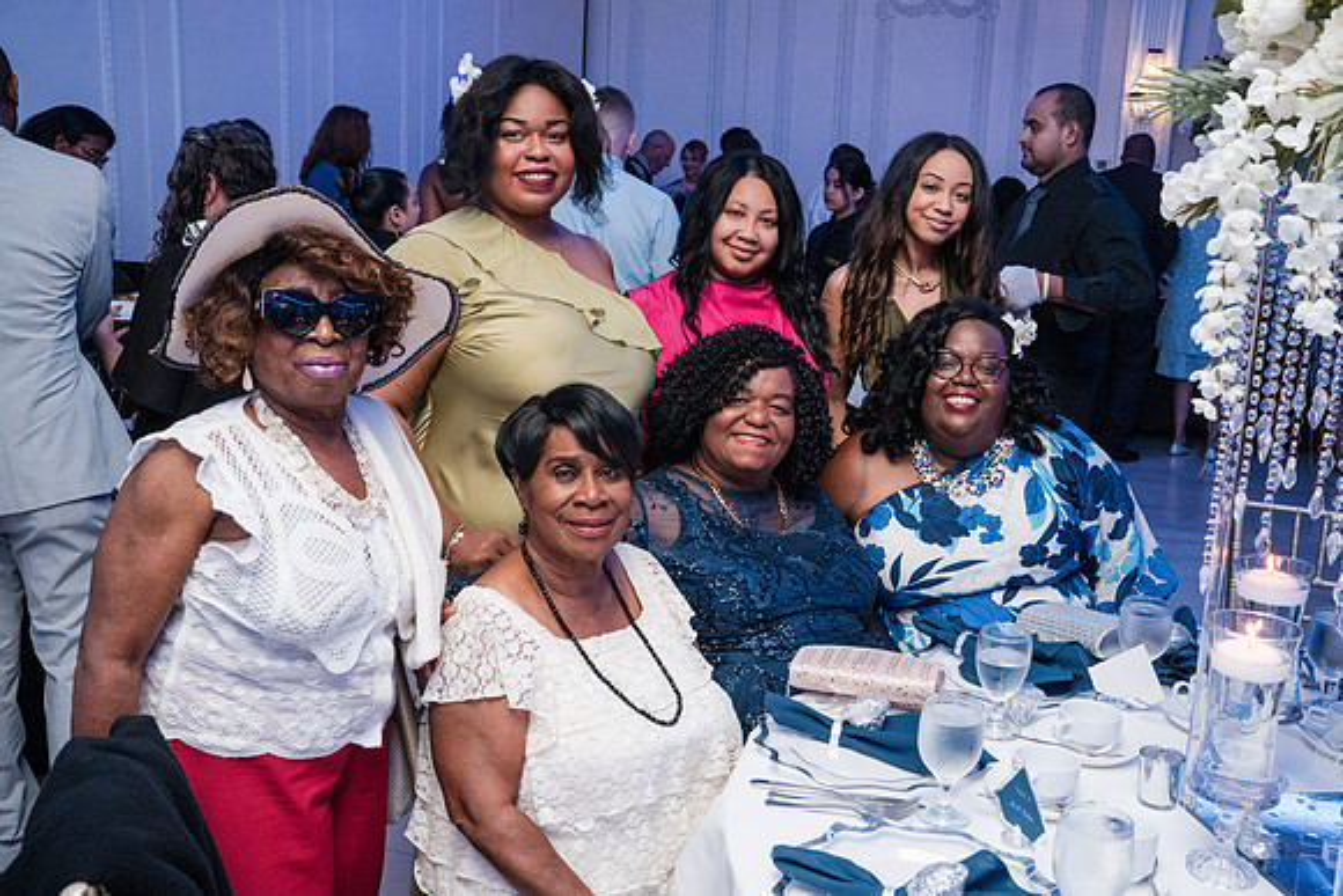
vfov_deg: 37.9
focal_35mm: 35
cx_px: 672
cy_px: 448
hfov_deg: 54.4
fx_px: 1306
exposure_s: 1/250
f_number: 7.1
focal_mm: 35
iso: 6400
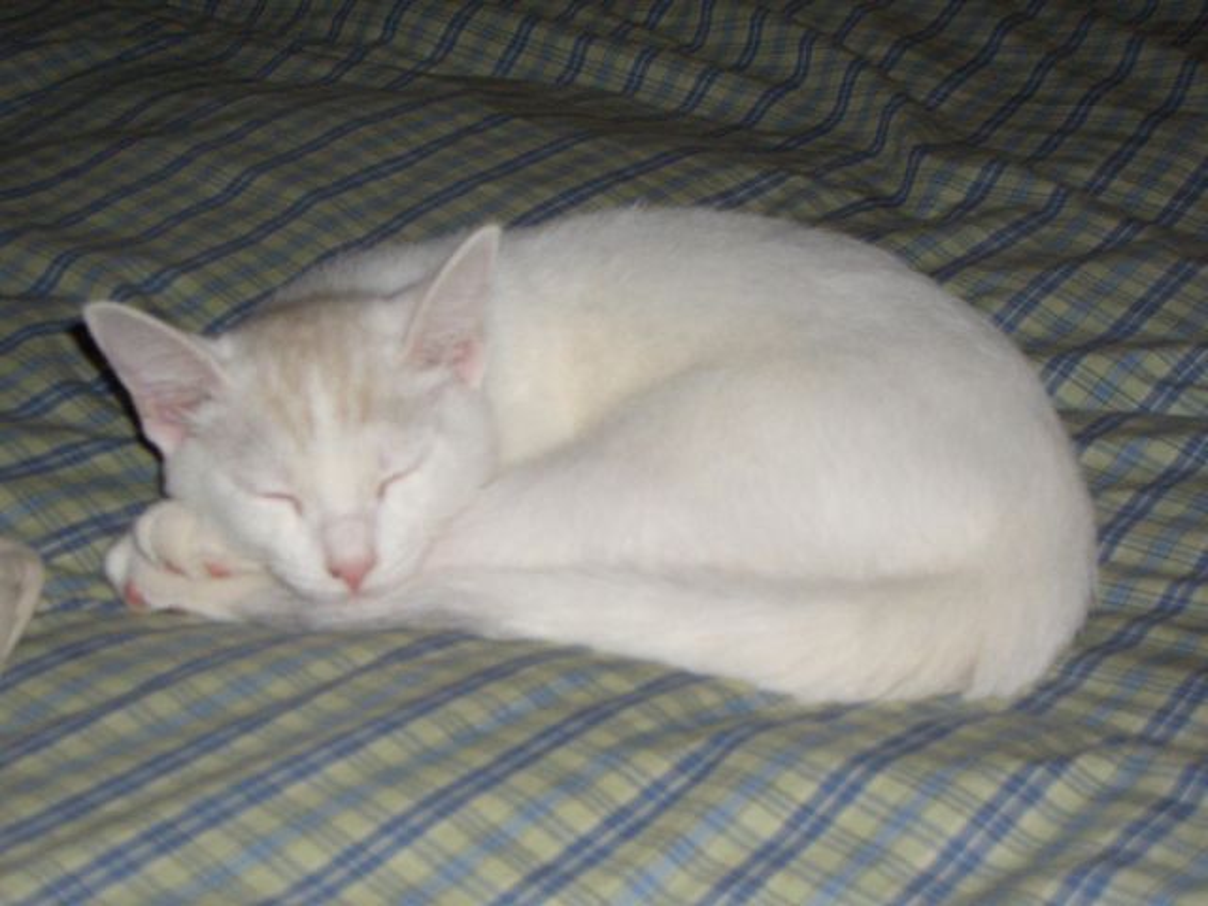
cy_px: 453
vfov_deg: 23.7
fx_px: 2164
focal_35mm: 62
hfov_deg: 31.2
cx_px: 604
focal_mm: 10.2
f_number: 3.5
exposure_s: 1/60
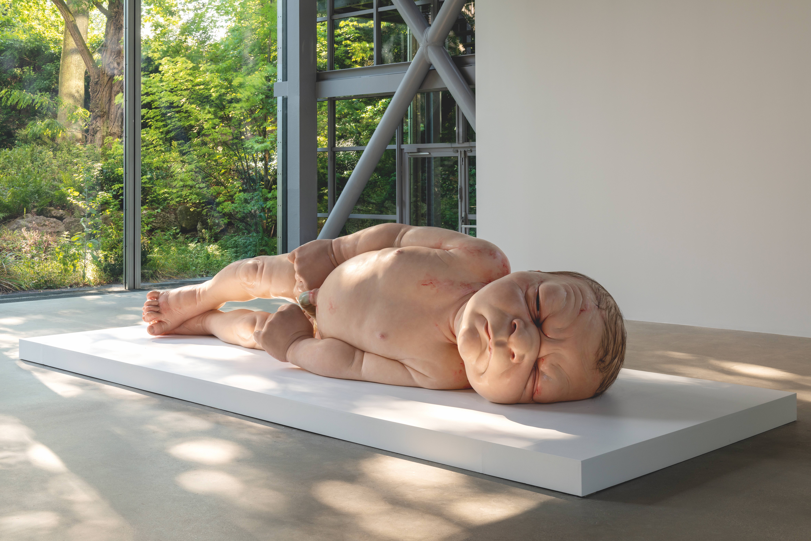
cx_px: 406
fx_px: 1081
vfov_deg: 28.1
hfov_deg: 41.1
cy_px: 270
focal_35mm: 48
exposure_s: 1/2
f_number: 11
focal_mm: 48
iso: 100
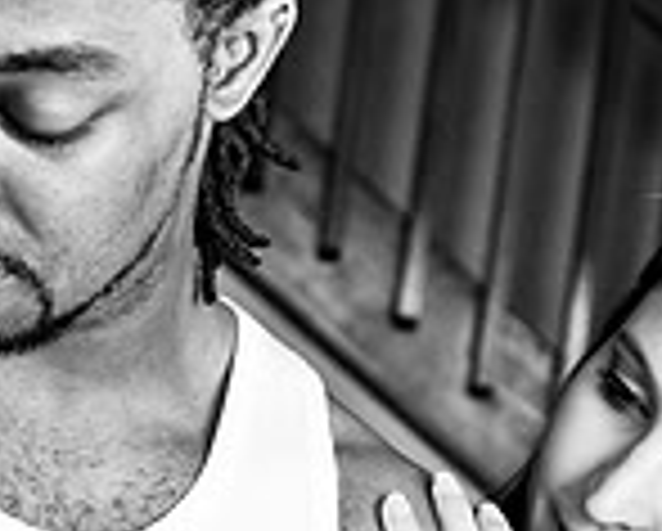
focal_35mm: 133
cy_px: 466
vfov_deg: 11.6
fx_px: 2609
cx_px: 243
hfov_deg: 14.4
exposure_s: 1/80
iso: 200
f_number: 2.8
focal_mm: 24
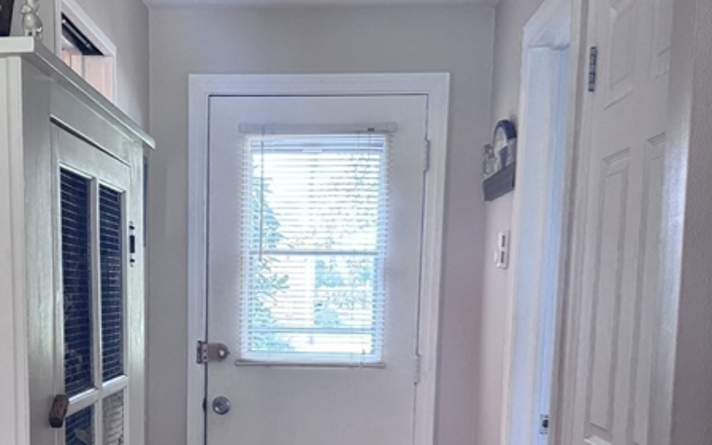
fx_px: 1126
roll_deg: -1.1
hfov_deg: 34.6
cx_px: 214
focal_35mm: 58
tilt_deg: -8.0
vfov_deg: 21.7
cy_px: 434
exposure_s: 1/60
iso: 250
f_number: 1.78
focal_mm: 6.76
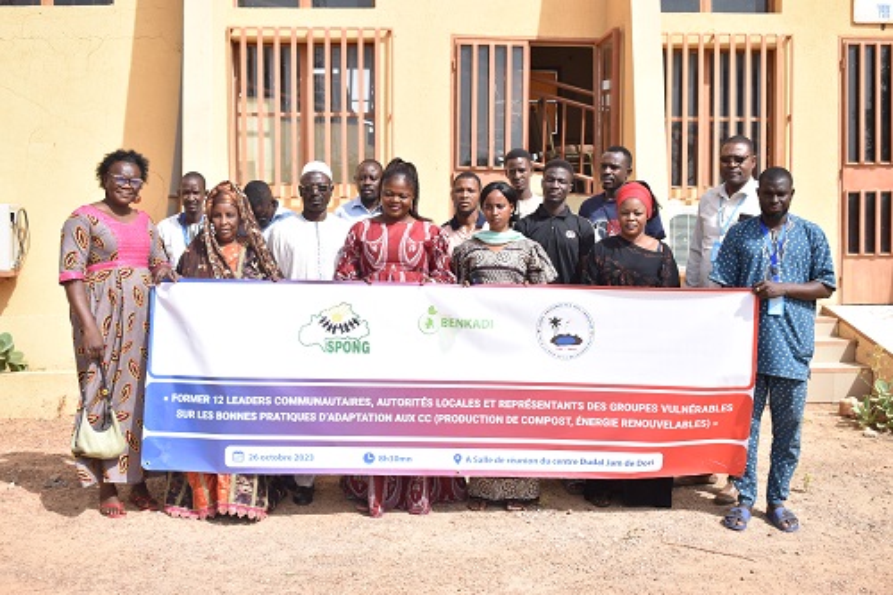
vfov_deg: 33.0
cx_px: 446
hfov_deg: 47.9
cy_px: 298
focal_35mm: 40
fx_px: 1004
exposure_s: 1/320
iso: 100
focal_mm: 27
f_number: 5
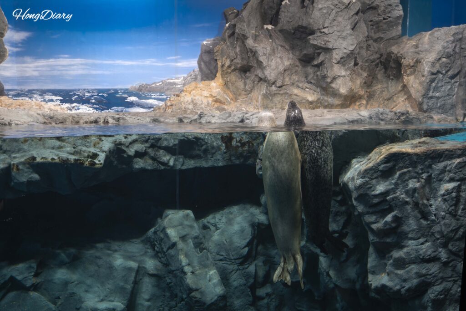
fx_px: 414
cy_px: 156
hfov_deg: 58.7
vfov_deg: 41.1
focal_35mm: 32
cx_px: 233
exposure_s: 1/60
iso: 400
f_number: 4.5
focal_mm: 32
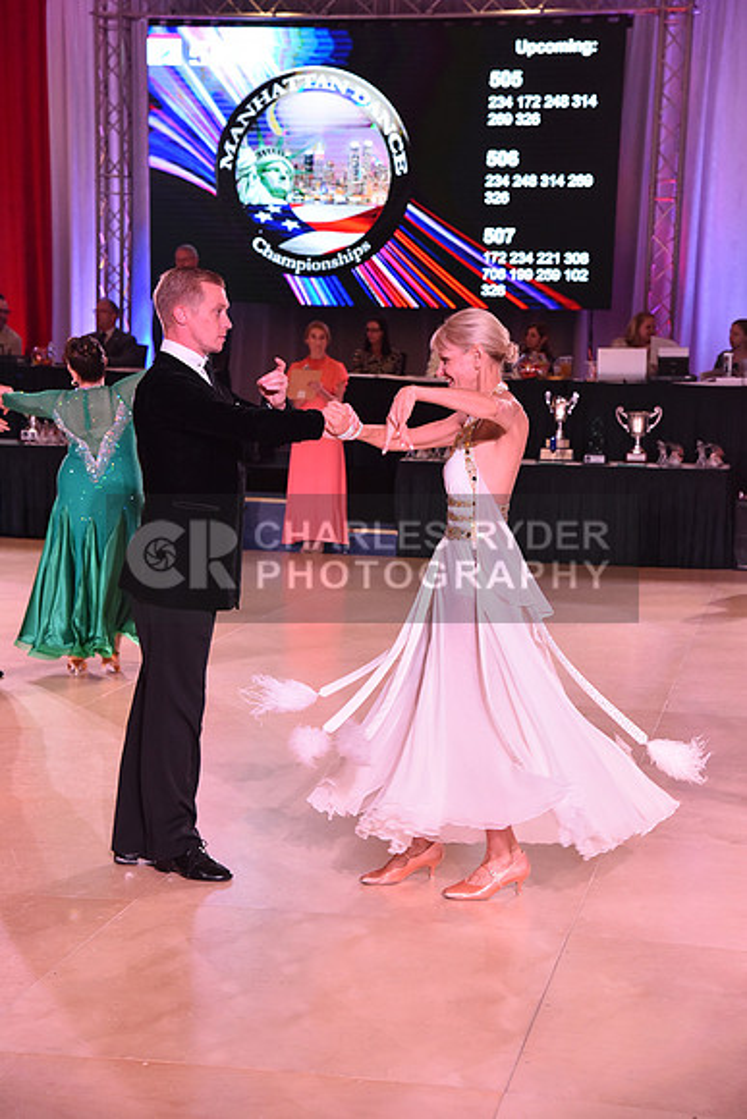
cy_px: 560
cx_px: 374
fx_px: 2053
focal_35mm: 66
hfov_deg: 20.6
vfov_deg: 30.5
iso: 2500
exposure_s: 1/250
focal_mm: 66
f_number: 6.3
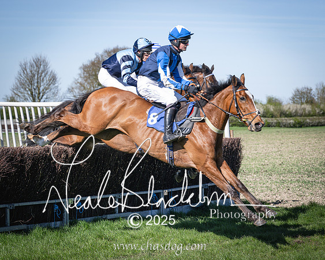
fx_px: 1202
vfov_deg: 12.3
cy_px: 135
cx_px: 194
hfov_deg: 15.4
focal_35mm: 125
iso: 200
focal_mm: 73
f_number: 4
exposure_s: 1/1600
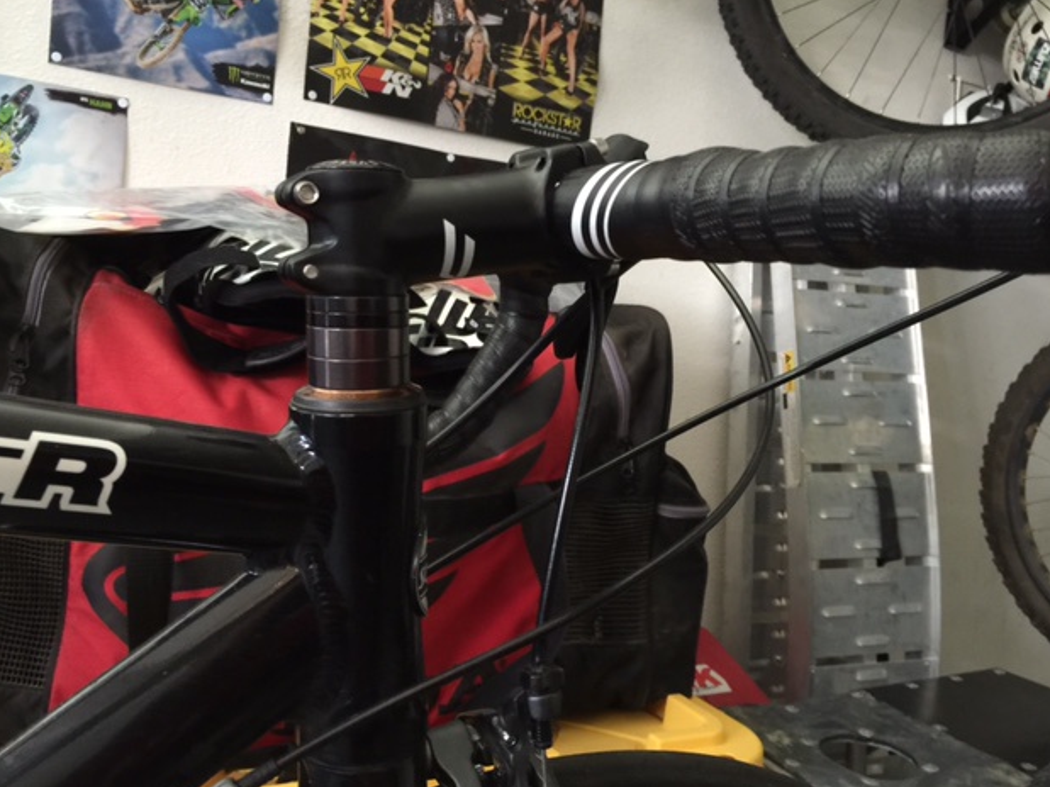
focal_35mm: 30
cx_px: 522
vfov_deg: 46.8
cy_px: 390
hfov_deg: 60.0
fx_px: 910
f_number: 2.2
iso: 80
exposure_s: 1/4
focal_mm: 4.15
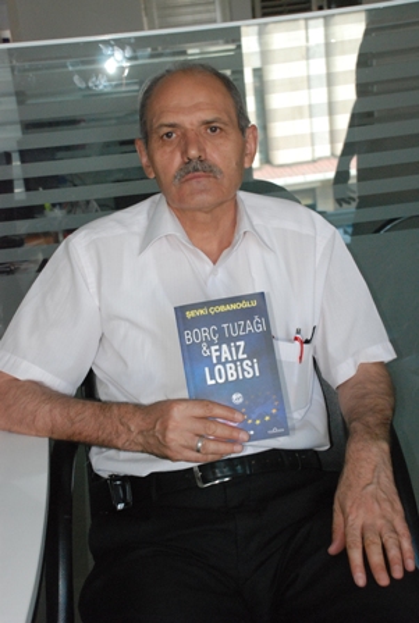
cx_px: 210
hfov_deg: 23.9
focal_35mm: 57
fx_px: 990
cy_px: 312
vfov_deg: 35.0
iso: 1600
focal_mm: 38
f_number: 5.6
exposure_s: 1/60
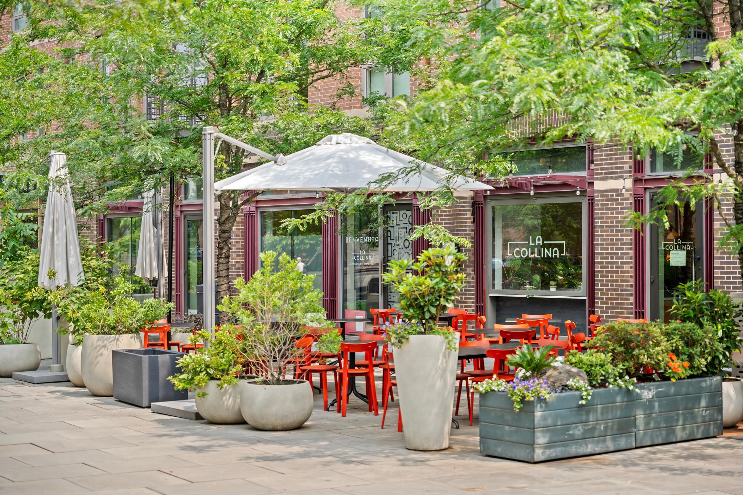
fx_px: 1445
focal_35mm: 70
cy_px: 248
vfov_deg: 19.5
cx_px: 372
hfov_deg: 28.8
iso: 100
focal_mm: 70
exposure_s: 1/500
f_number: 2.8
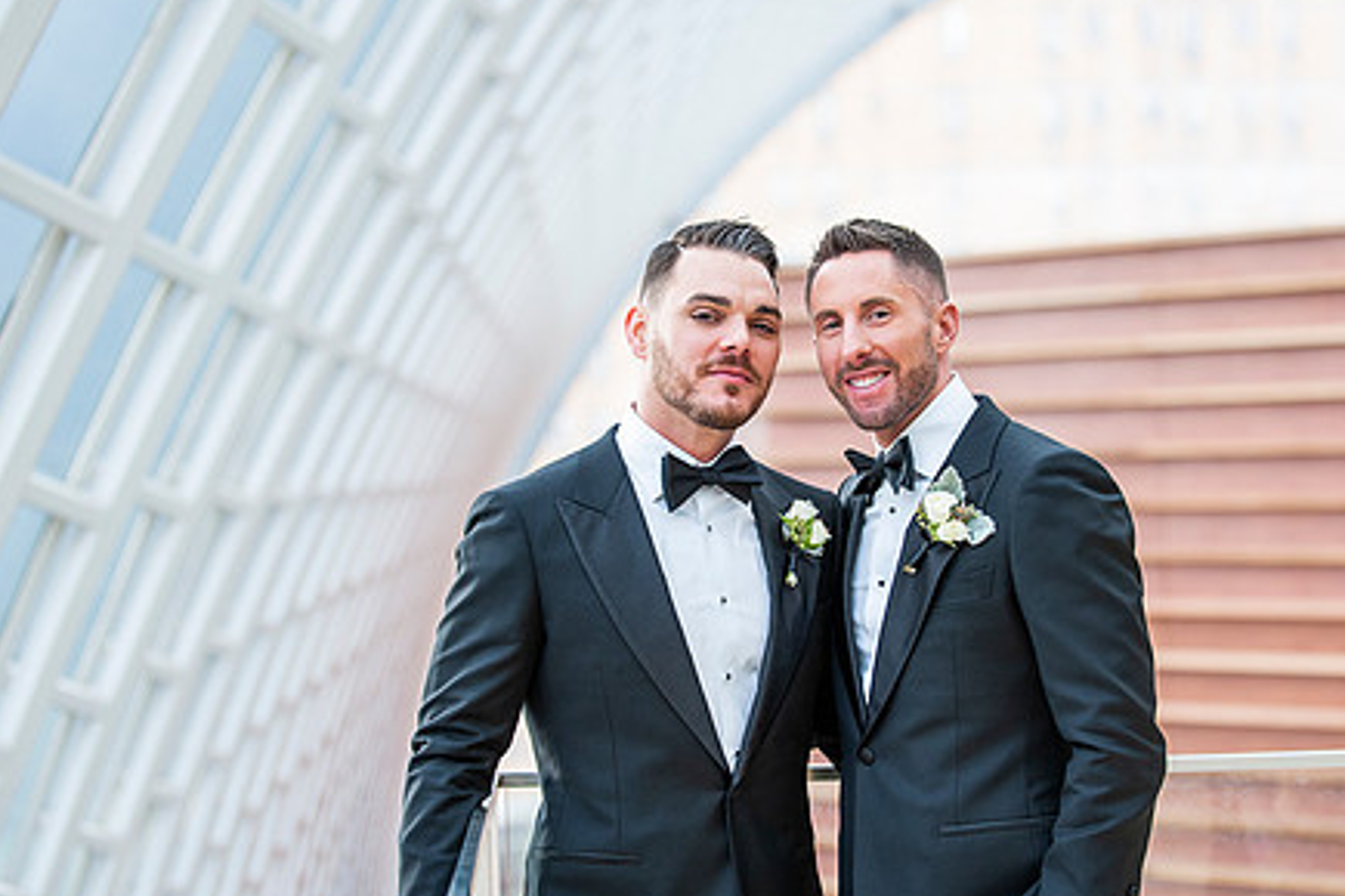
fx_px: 3736
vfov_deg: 13.7
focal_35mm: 100
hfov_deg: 20.4
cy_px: 476
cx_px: 733
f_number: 2.8
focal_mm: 75
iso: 800
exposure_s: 1/400
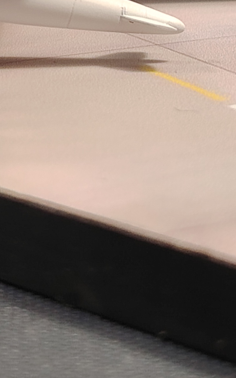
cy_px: -76
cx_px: 46
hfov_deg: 9.3
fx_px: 1441
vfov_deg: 14.5
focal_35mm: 140
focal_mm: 5.25
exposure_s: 1/100
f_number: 1.75
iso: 278
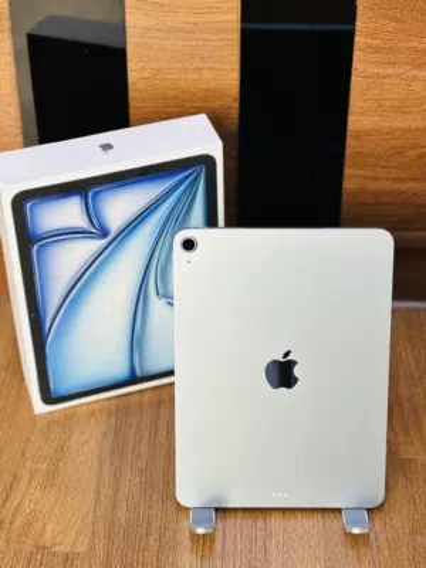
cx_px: 213
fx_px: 1263
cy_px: 284
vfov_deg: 25.3
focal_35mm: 77
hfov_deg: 19.1
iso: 80
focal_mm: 9
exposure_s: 1/100
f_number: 2.8
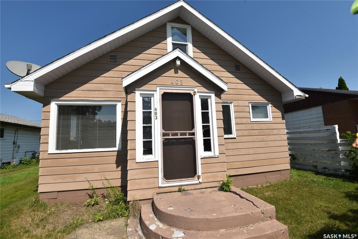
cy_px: 120
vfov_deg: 73.7
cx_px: 179
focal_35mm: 16
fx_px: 159
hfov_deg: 96.8
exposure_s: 1/200
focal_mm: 16
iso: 100
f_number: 11
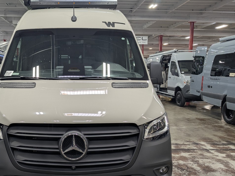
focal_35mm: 35
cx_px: 78
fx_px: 238
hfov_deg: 51.6
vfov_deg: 40.6
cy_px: 99
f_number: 1.85
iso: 47
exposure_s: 1/30.8
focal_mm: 6.81
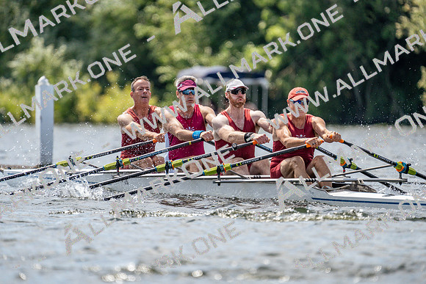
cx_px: 213
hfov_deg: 3.4
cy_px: 142
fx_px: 7101
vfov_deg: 2.3
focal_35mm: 600
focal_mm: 600
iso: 400
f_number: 6.3
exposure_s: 1/2000
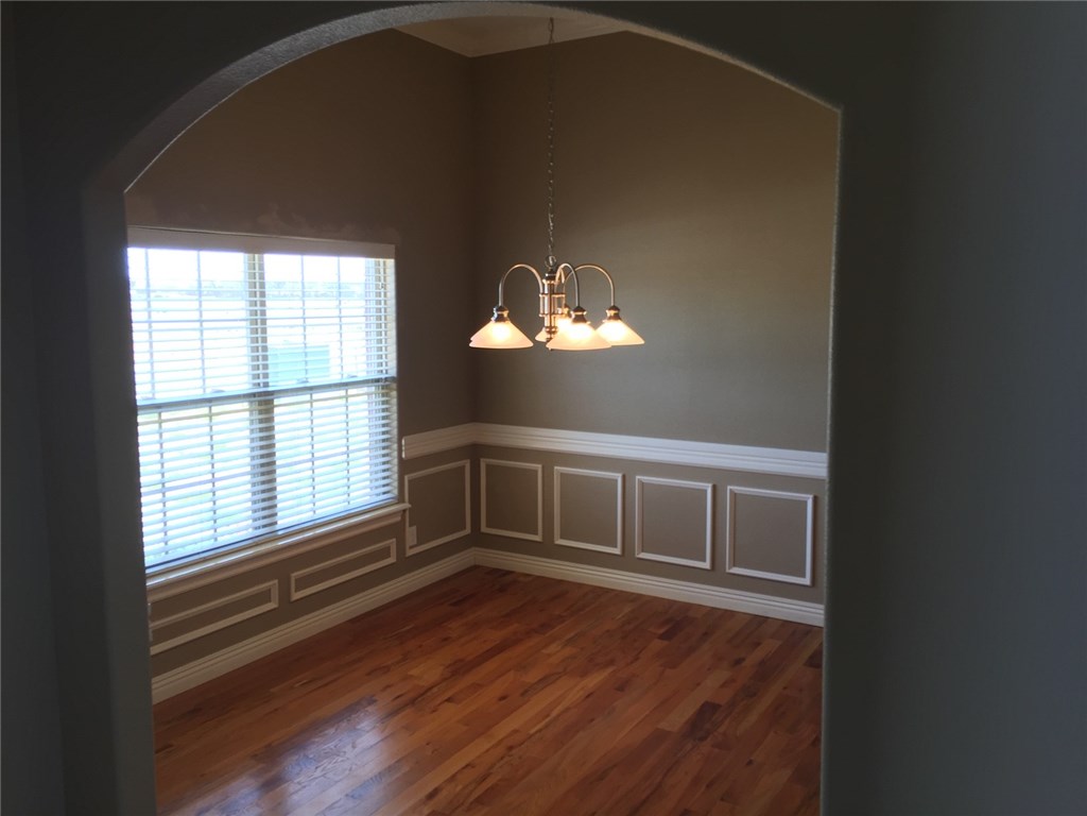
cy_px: 408
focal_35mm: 29
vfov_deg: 48.2
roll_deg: +0.1
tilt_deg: -6.7
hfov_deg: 61.7
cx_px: 544
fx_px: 911
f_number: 2.2
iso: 32
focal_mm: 4.15
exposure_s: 1/40
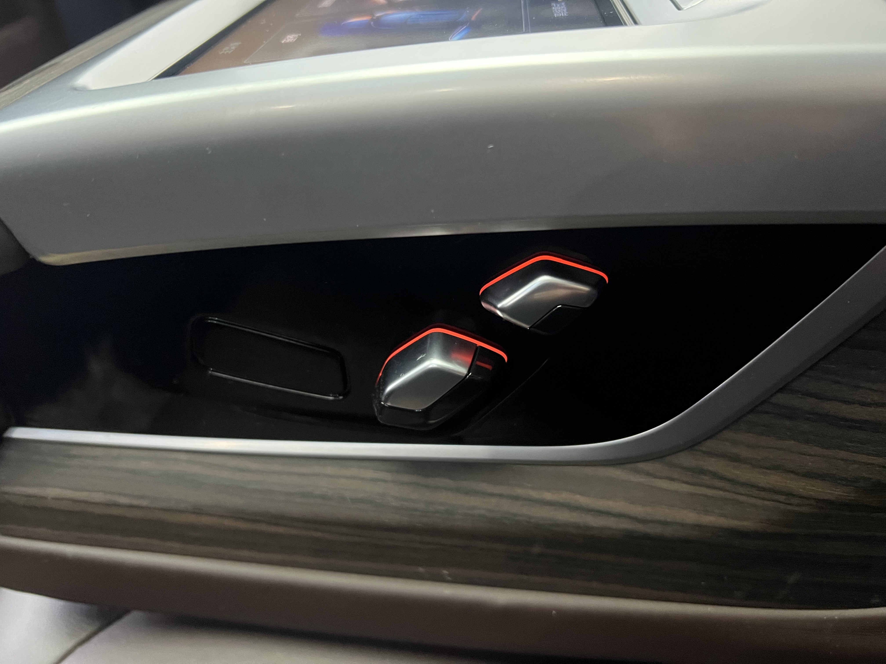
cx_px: 443
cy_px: 332
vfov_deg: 53.1
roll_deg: +11.5
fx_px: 665
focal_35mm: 26
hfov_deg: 67.3
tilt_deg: -35.2
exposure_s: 1/25
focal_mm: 5.7
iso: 500
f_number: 1.5
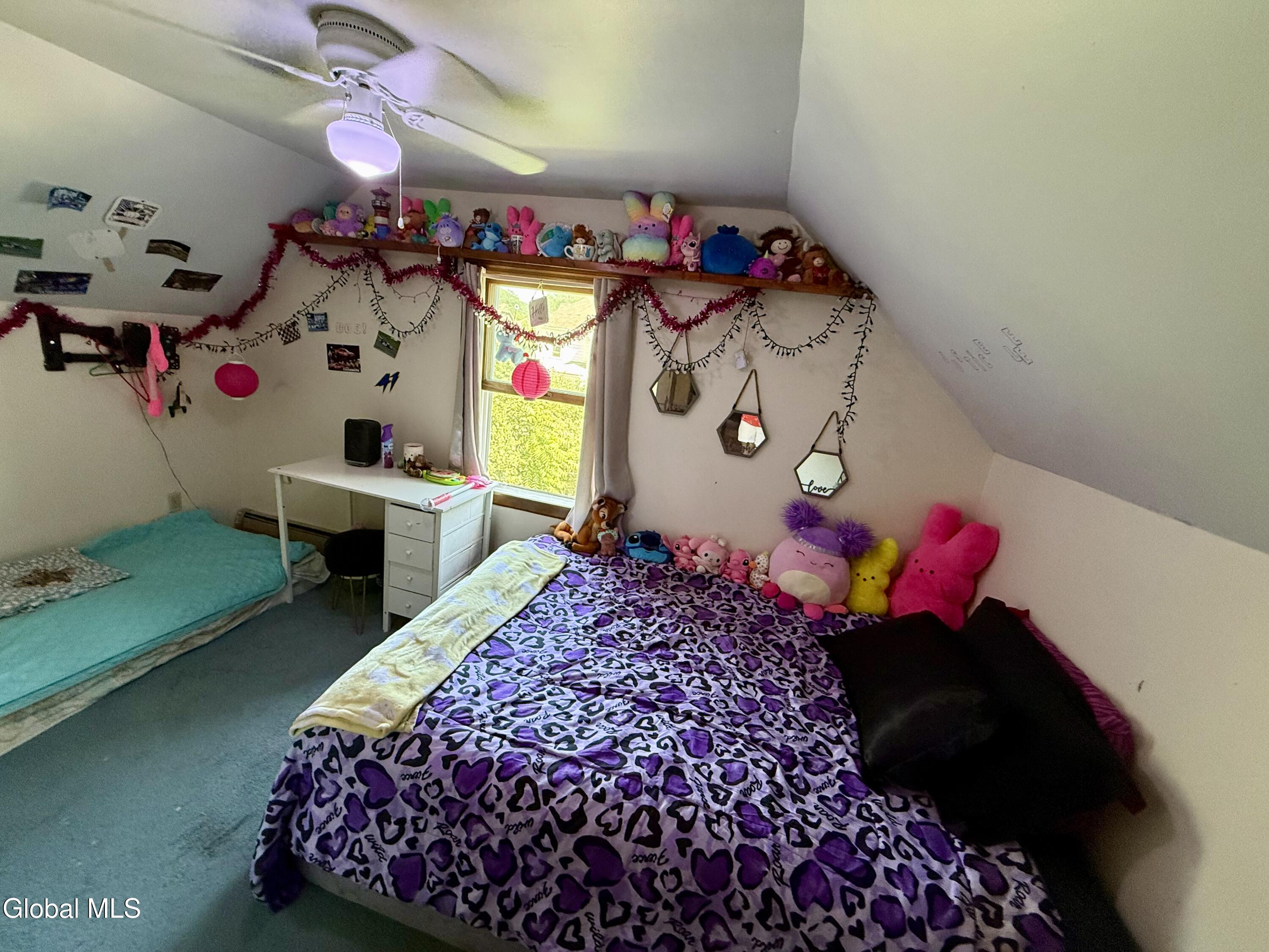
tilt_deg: -13.4
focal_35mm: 14
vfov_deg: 85.7
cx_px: 634
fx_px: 513
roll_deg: -7.8
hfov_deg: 102.1
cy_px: 476
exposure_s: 1/75
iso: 320
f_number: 2.2
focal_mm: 2.22
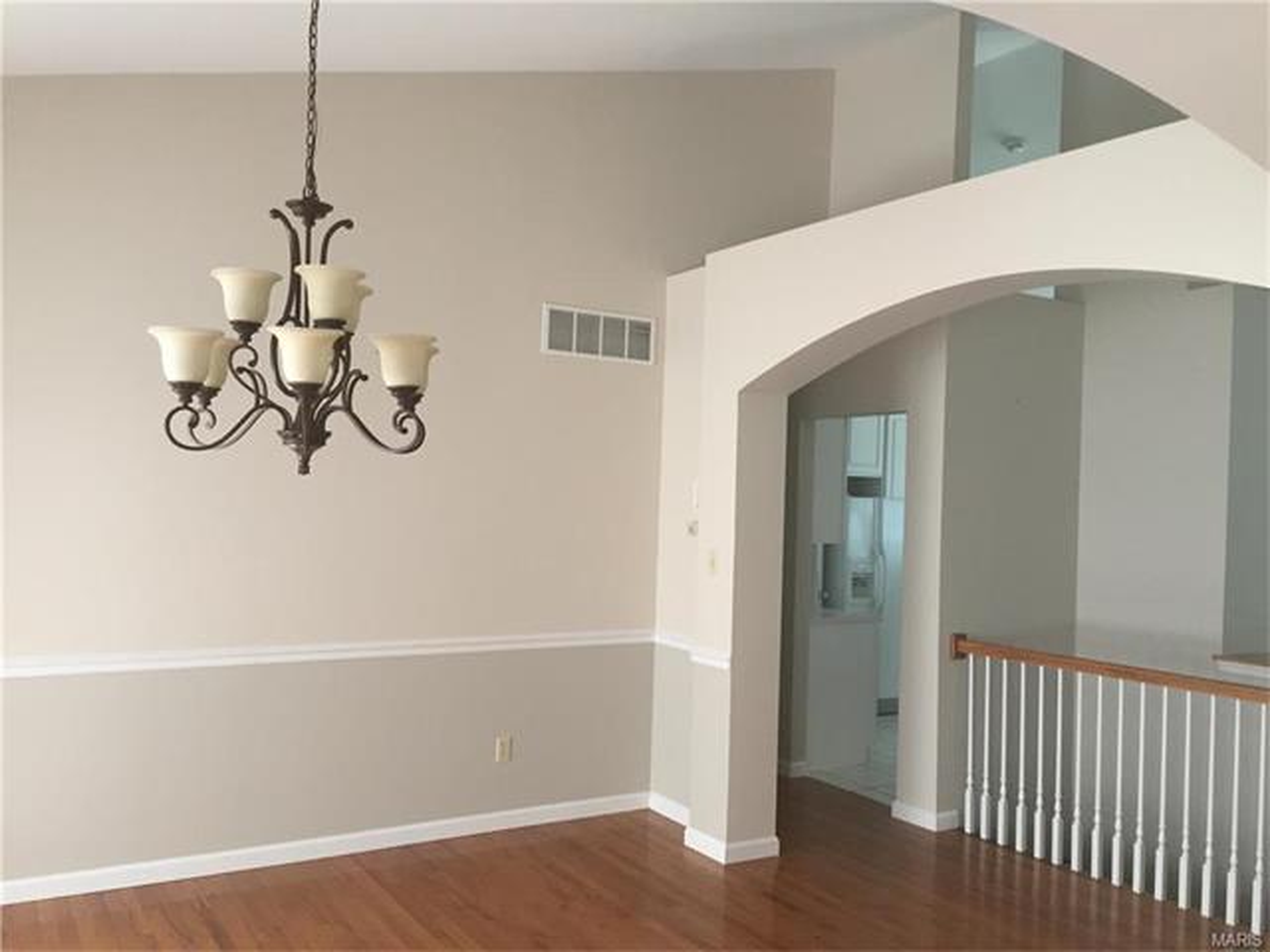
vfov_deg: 48.2
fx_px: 1064
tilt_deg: +1.8
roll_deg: -3.1
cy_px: 476
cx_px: 635
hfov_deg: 61.7
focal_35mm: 29
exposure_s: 1/30
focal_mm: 4.15
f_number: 2.2
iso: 100
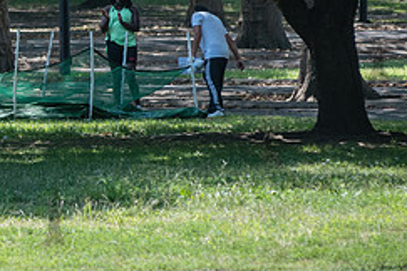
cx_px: -49
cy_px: 68
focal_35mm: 627
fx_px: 7088
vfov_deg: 2.2
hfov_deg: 3.3
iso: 500
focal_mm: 200
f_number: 5
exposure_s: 1/1000
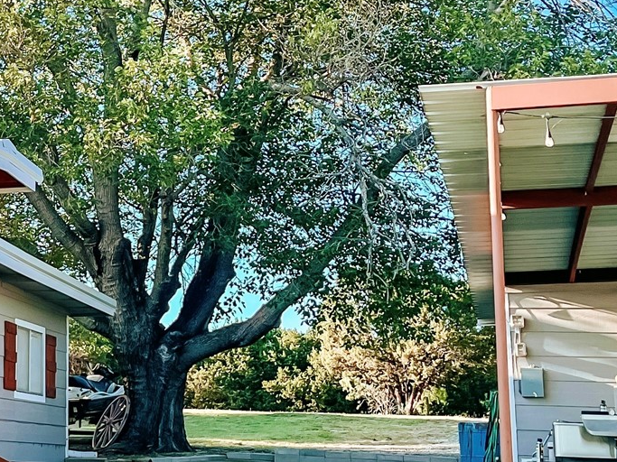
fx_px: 1390
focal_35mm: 78
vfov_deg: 18.8
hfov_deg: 24.2
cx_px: 38
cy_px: 131
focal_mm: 5.1
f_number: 1.6
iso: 50
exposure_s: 1/900
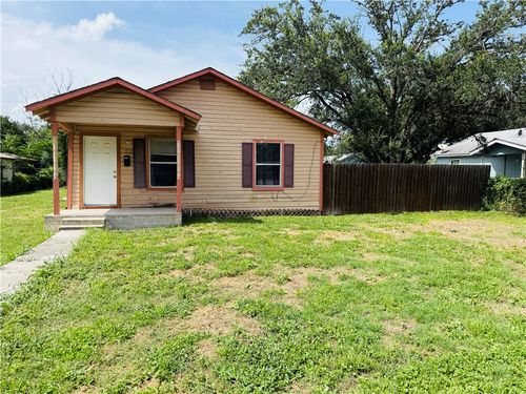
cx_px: 263
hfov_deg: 71.6
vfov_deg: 56.8
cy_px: 197
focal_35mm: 24
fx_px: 365
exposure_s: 1/3425
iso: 80
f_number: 1.78
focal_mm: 6.76
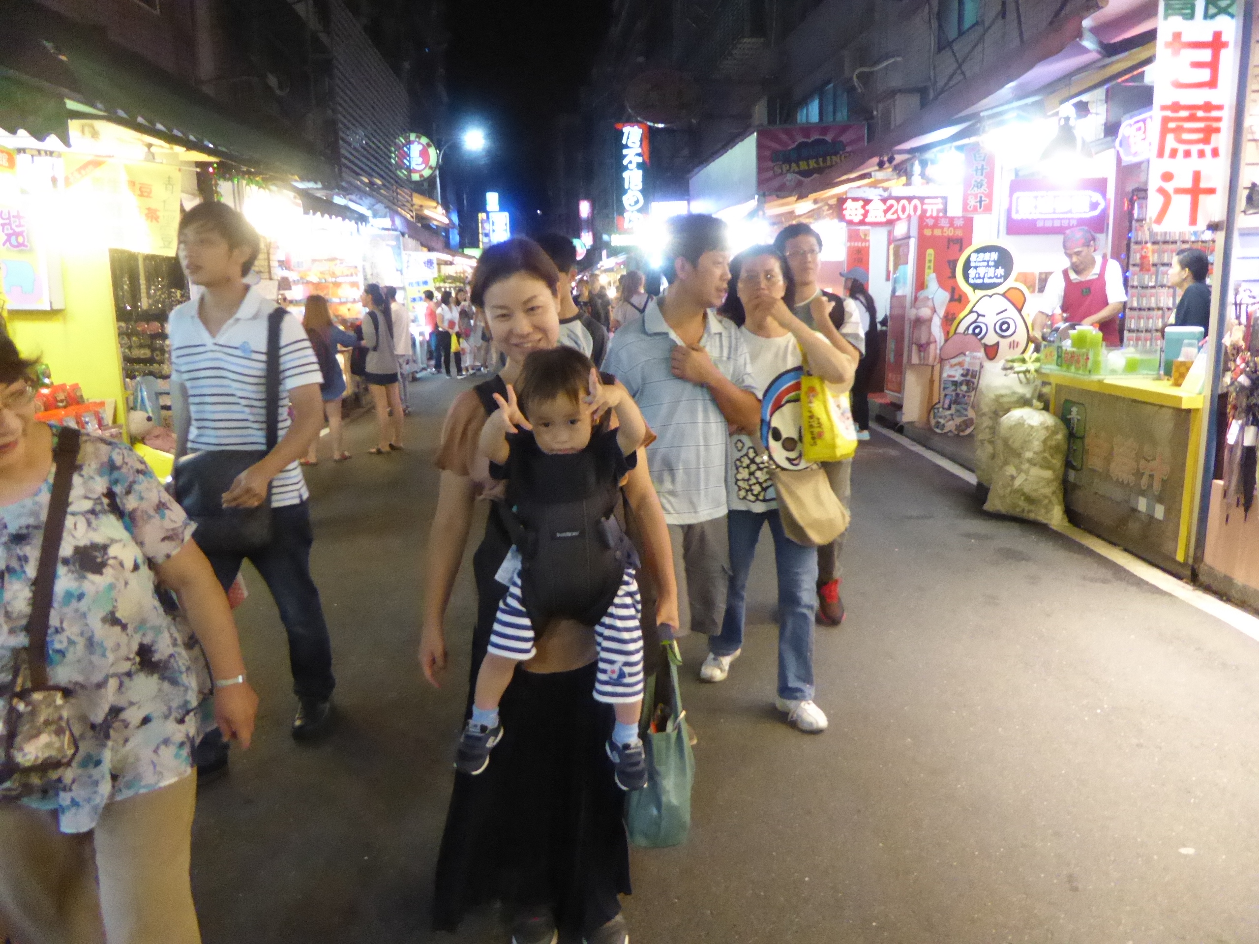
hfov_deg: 69.4
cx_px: 630
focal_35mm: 25
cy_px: 472
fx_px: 909
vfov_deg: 54.9
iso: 1600
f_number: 3.3
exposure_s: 1/80
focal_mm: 4.3
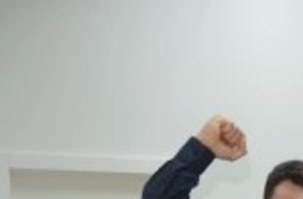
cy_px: 455
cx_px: 623
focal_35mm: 161
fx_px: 1349
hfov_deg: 11.4
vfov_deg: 7.9
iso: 720
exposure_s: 1/60
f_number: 3.5
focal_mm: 22
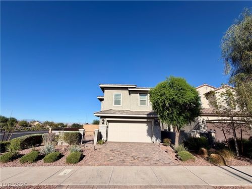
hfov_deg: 102.1
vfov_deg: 85.7
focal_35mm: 14
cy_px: 94
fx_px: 102
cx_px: 126
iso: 20
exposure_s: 1/1050
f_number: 2.2
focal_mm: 2.22
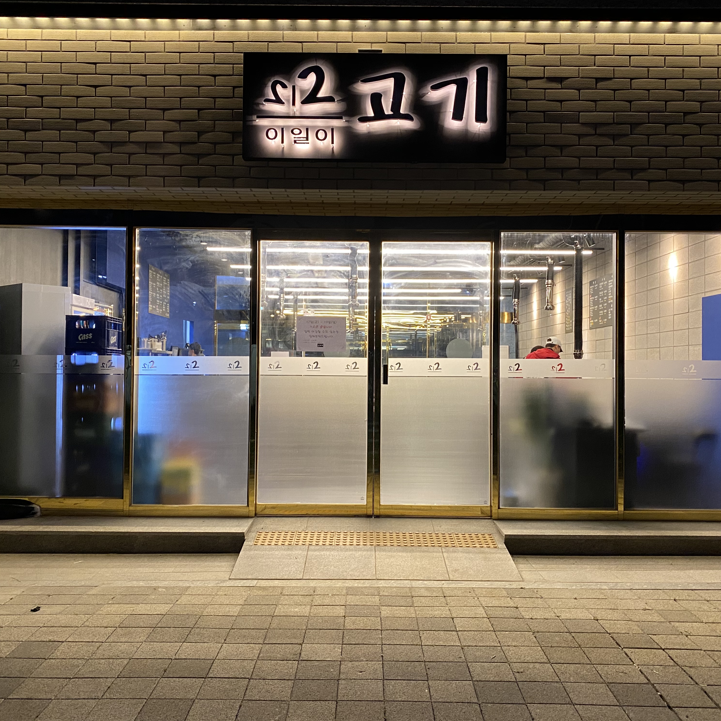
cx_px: 364
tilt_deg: +0.1
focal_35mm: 31
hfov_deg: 52.5
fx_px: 731
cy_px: 362
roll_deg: -0.7
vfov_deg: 52.5
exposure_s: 1/60
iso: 320
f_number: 1.8
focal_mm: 4.25
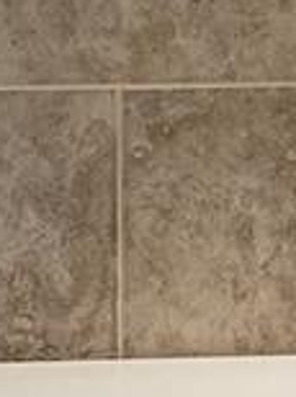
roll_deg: +0.0
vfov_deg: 9.7
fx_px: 2321
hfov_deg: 7.3
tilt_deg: -25.3
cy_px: 343
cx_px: 198
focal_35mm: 203
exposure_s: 1/60
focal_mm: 4.25
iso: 64
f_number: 1.8
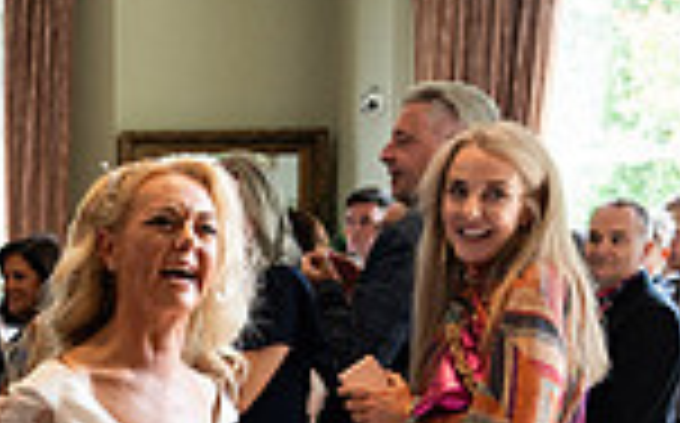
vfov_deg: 13.3
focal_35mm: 94
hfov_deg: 21.0
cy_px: 587
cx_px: -63
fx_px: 1740
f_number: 3.5
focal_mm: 24
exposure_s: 1/200
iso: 2000
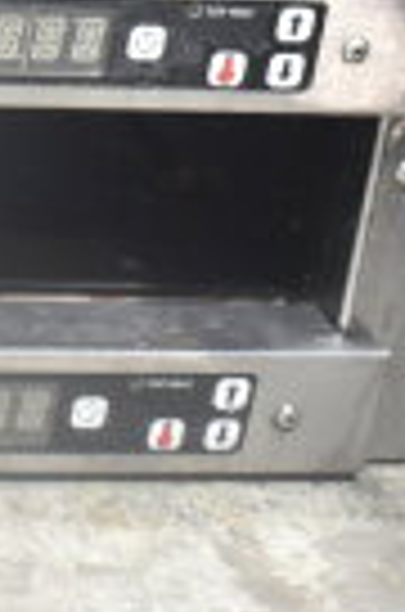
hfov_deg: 7.4
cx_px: -806
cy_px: -106
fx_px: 2748
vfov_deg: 12.4
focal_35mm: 162
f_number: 4
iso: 1250
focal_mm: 24
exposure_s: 1/40
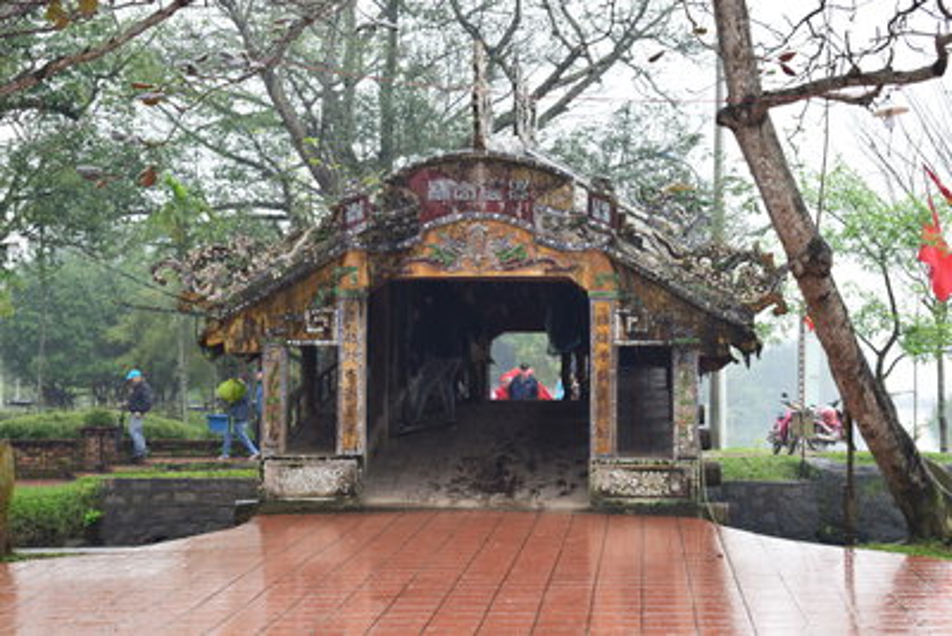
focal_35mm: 82
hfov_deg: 24.6
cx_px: 476
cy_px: 318
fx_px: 2182
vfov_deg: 16.6
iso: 400
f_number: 8
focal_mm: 55
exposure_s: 1/50
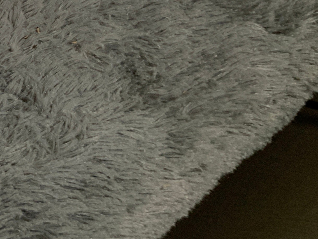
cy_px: -144
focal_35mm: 96
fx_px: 882
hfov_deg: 18.0
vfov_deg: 14.2
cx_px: -176
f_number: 1.8
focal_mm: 3
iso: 32
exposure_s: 1/104
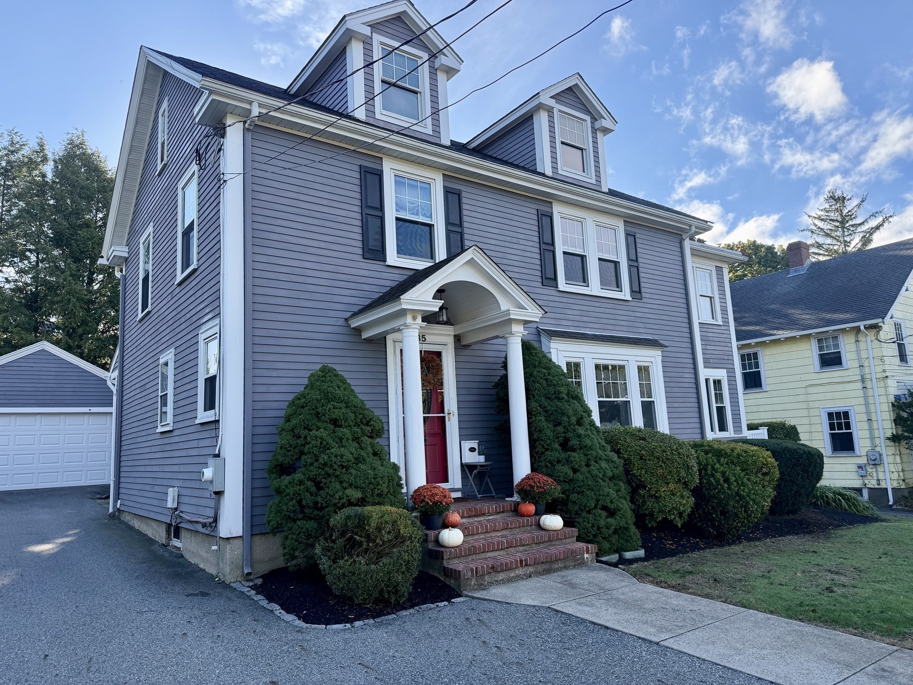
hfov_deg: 71.6
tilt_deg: +8.5
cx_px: 456
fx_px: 633
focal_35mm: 24
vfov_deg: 56.8
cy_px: 342
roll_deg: +3.3
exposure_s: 1/1337
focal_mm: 6.76
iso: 100
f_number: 1.78
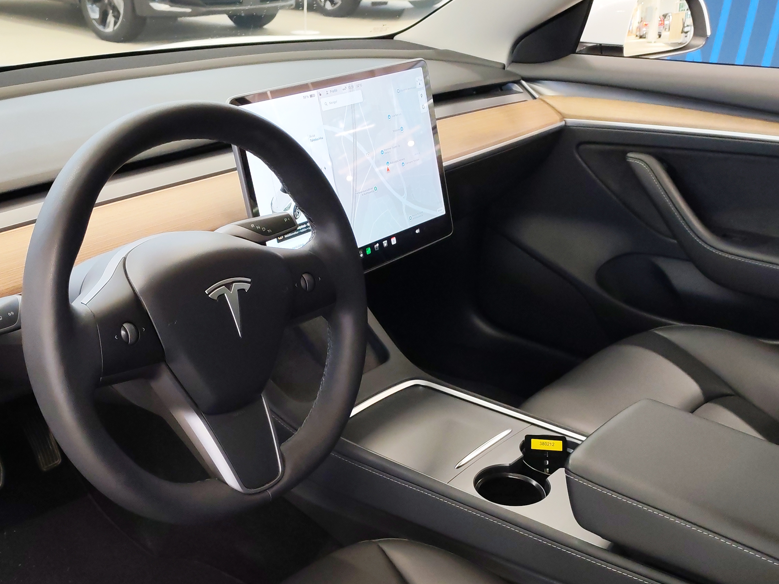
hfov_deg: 43.7
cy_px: 369
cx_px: 322
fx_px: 968
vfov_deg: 33.4
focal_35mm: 43
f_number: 1.9
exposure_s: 1/100
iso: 1000
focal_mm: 6.12
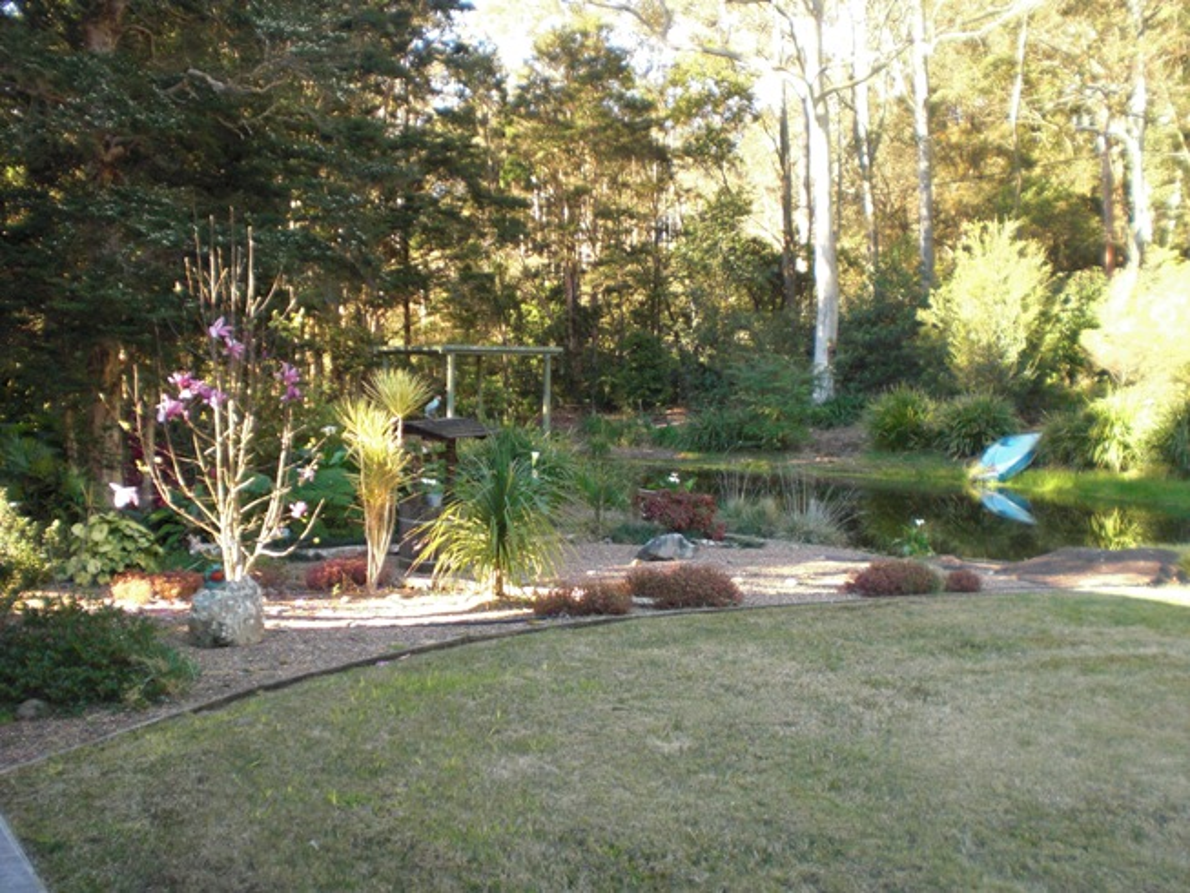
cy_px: 446
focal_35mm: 38
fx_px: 1307
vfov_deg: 37.7
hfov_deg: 49.0
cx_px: 595
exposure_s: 1/125
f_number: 3.1
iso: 200
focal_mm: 6.3
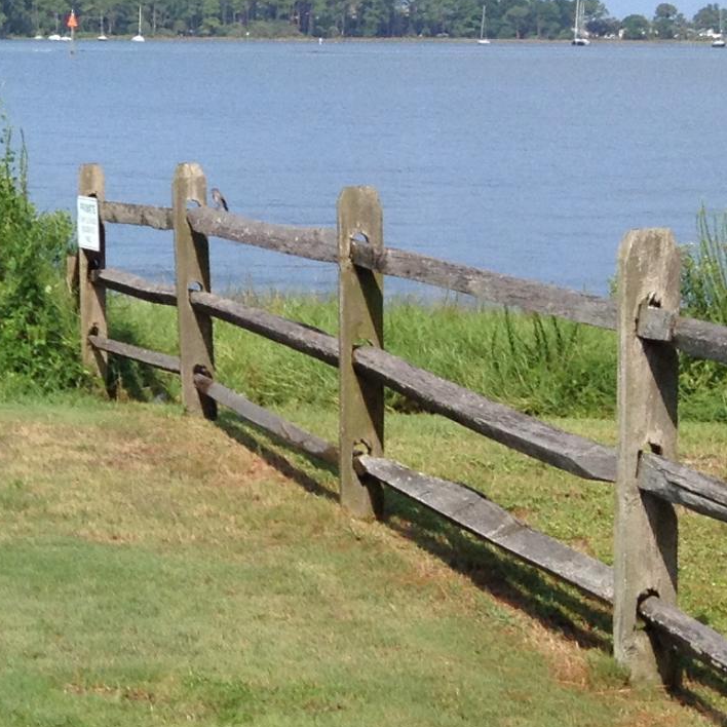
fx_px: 3113
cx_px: -524
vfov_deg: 13.2
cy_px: 48
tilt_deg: -1.0
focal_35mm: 131
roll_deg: -1.0
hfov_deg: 12.3
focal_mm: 4.28
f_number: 2.4
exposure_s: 1/1672
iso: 50
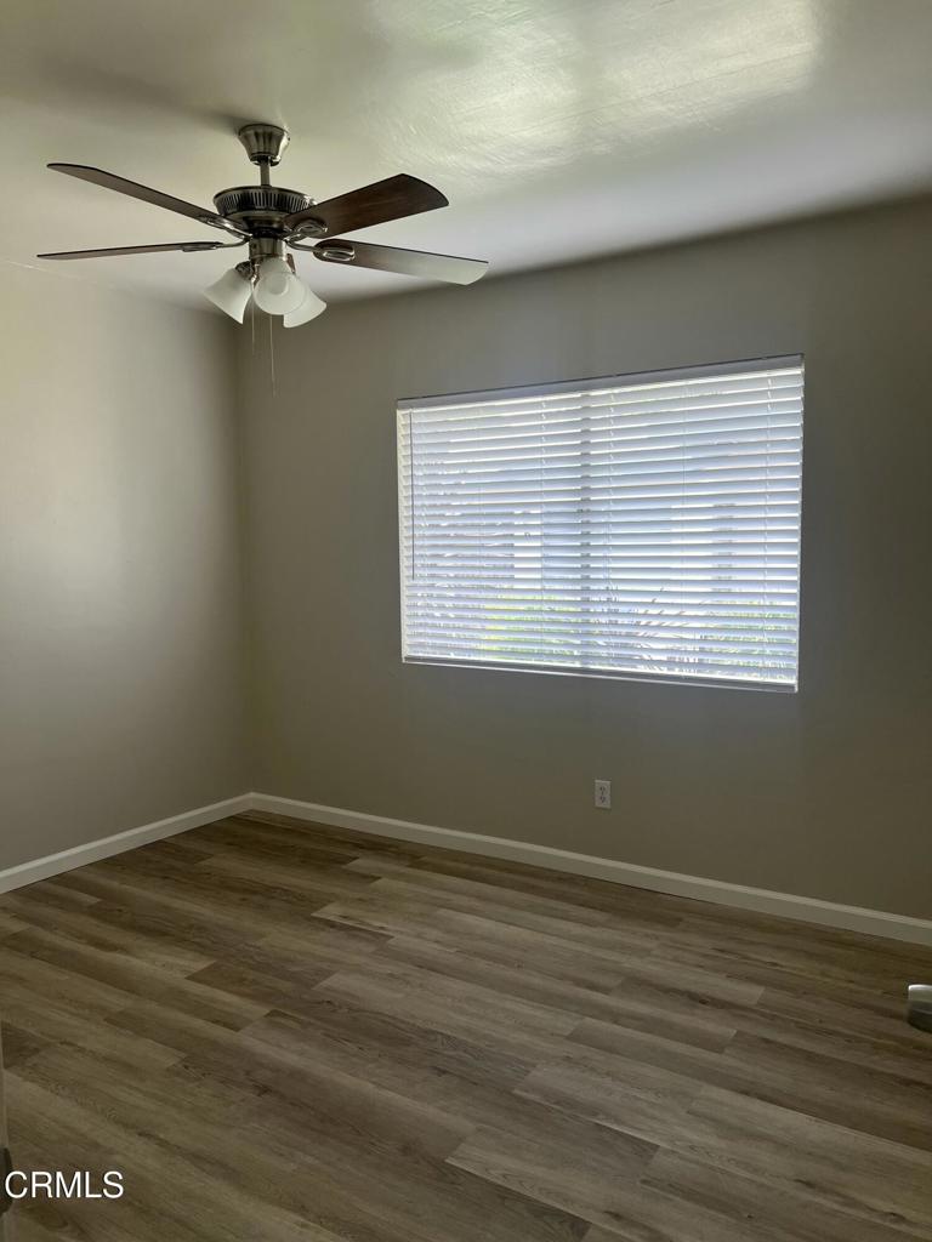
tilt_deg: -5.2
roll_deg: +1.0
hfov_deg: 53.1
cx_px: 466
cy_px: 621
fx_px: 933
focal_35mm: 26
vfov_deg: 67.3
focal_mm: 5.7
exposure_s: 1/121
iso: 80
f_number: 1.5
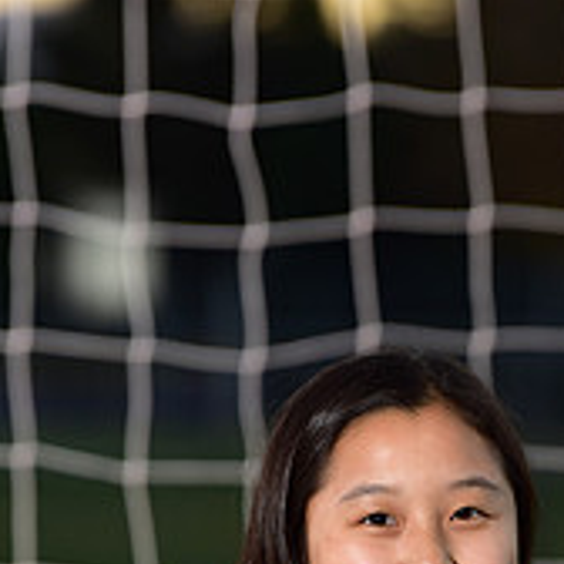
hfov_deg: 3.0
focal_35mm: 587
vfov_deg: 3.0
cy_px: 970
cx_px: 401
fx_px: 10820
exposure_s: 1/200
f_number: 4.5
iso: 250
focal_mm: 200
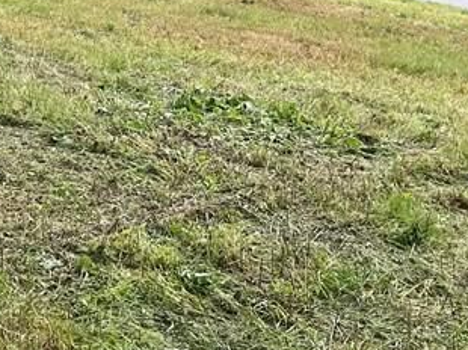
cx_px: 195
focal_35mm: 86
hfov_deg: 22.8
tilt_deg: +4.8
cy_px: -213
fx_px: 1162
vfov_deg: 15.5
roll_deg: +2.1
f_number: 1.6
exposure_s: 1/121
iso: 80
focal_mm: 5.1
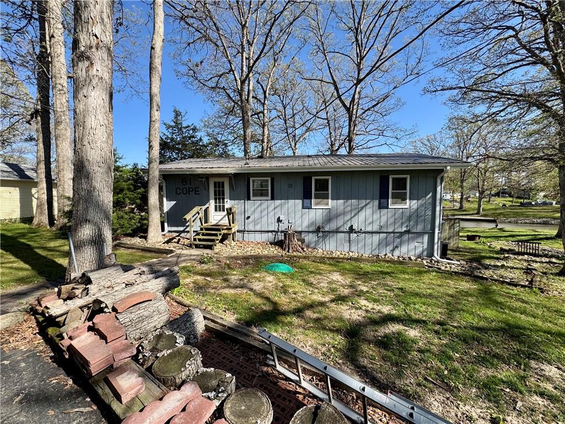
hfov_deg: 102.1
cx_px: 282
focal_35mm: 14
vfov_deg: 85.7
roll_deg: +0.7
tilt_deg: -4.8
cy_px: 212
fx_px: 229
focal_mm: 2.22
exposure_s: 1/1094
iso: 40
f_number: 2.2
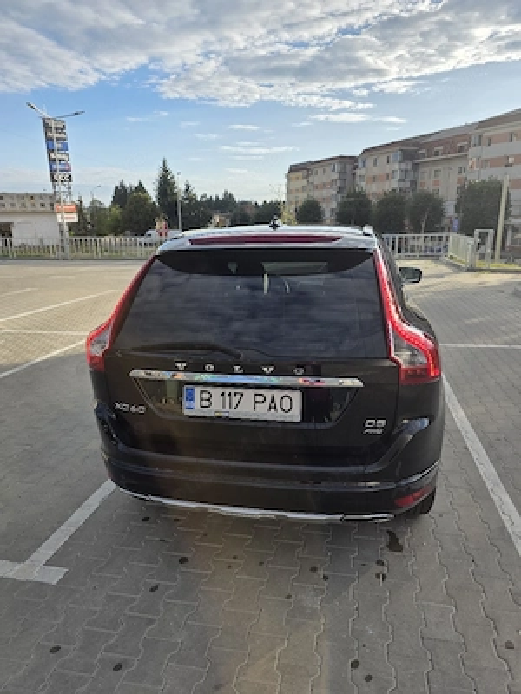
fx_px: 462
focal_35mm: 23
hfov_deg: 58.9
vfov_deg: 73.9
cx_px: 260
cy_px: 347
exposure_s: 1/3333
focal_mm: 6.3
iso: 80
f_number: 1.7
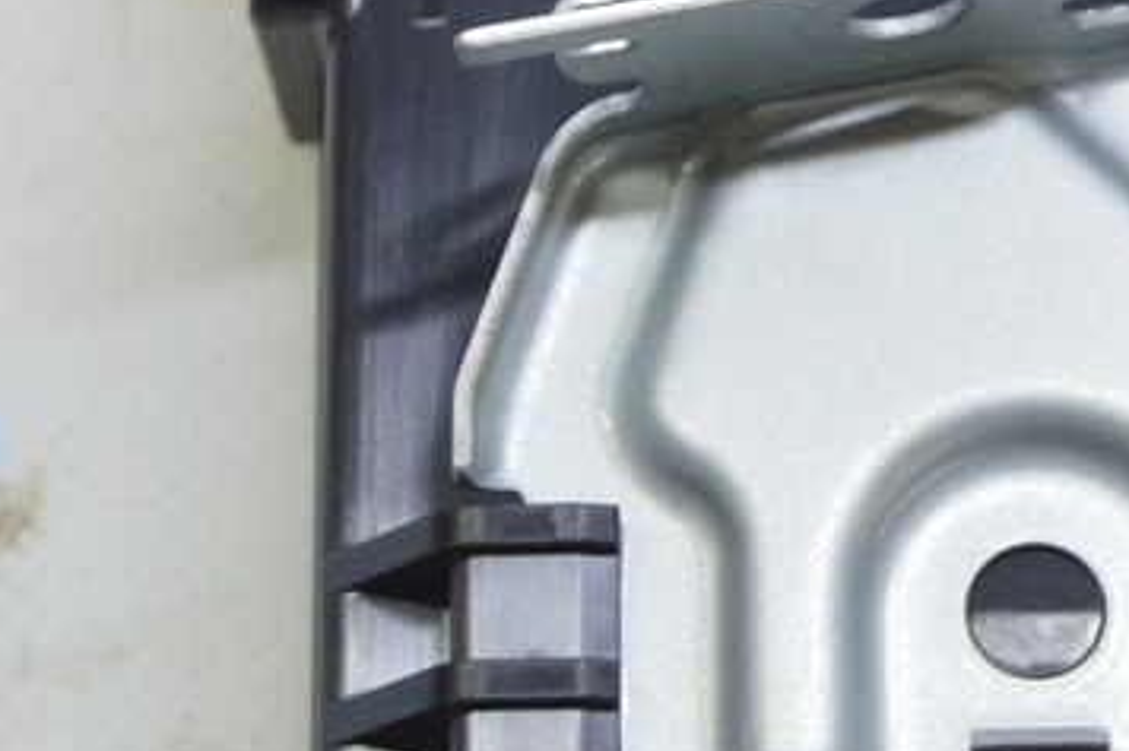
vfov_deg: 7.6
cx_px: 1012
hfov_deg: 11.3
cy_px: 176
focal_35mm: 181
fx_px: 5673
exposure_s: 1/25
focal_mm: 42
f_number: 5.6
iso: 400
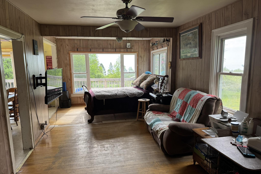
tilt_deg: -9.3
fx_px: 181
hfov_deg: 71.5
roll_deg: +0.0
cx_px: 130
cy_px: 92
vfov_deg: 51.2
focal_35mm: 25
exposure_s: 1/200
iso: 64
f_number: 1.78
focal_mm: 6.76
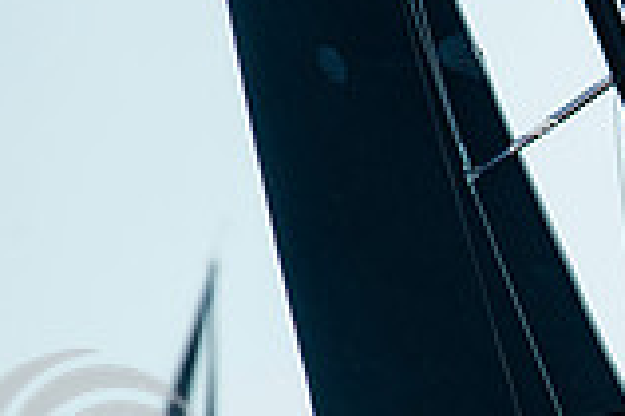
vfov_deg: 0.6
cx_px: 1096
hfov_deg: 0.9
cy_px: 483
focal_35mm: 2261
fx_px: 39212
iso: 400
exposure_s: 1/1600
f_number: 5
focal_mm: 600
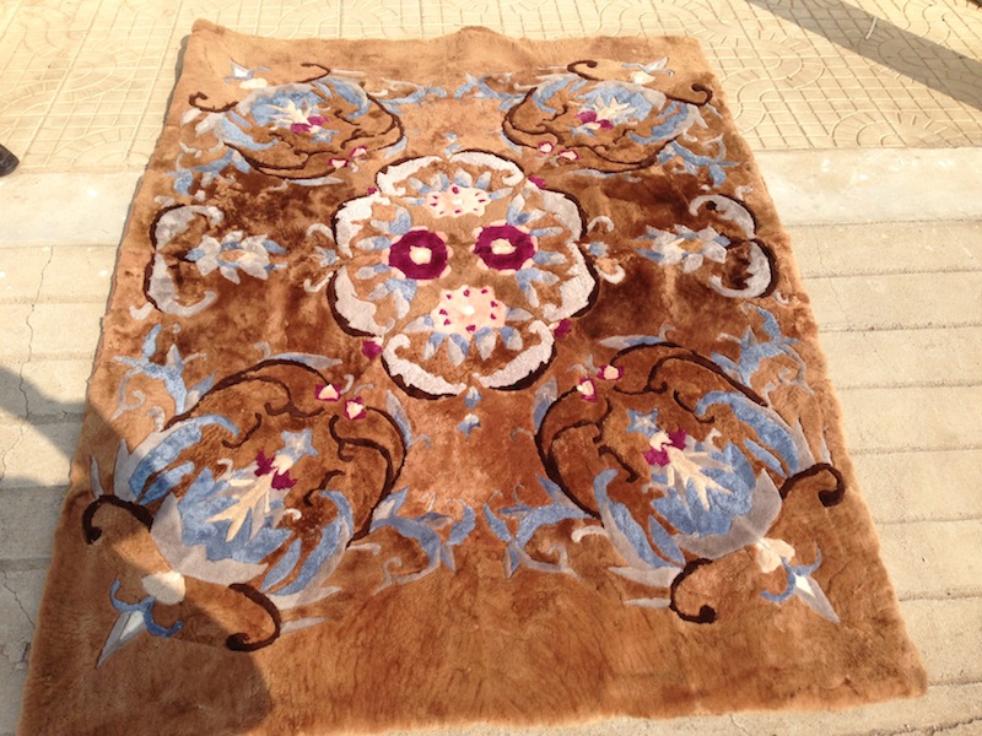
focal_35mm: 33
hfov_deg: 55.4
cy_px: 368
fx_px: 936
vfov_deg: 42.9
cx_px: 491
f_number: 2.4
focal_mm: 4.12
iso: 50
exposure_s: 1/1290
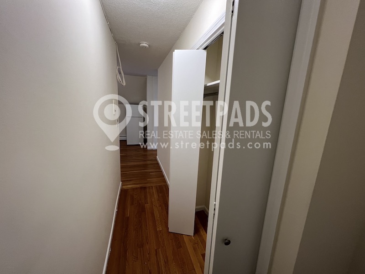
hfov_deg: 106.2
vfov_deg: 89.9
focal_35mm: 13
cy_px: 137
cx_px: 182
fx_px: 137
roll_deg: -2.5
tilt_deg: -11.2
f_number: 1.8
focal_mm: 1.57
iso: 160
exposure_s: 1/60
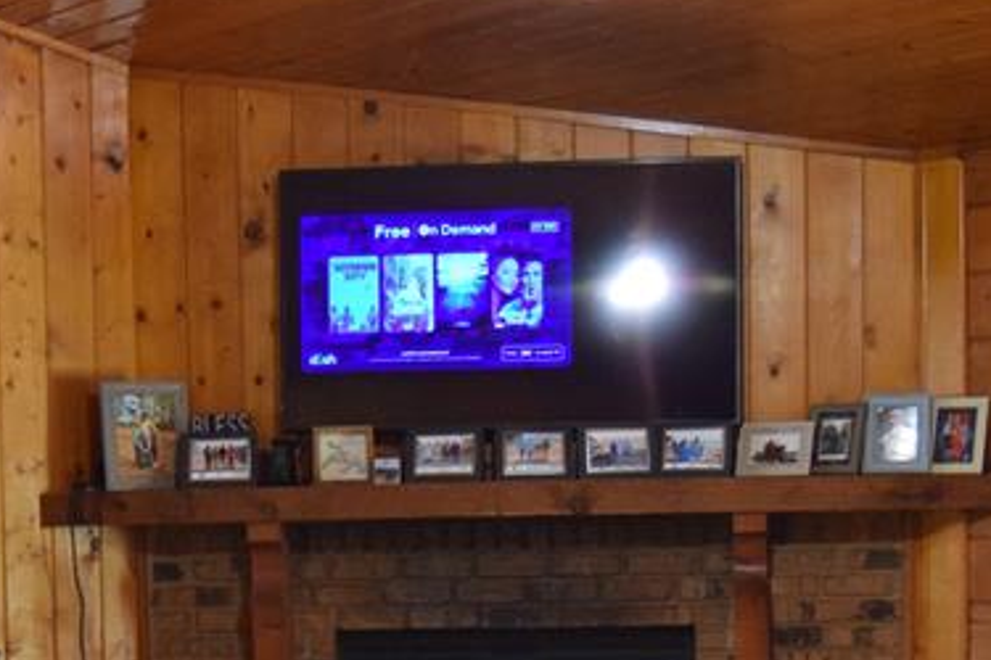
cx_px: 301
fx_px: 2257
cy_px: 737
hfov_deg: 24.6
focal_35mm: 82
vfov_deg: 16.1
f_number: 3.5
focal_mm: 20
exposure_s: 1/60
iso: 2200
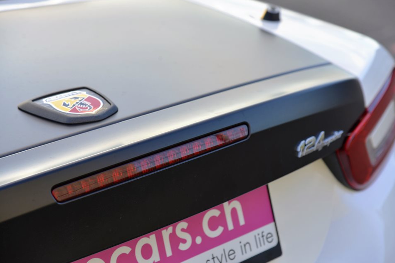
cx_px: 198
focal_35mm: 113
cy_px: 131
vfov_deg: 12.1
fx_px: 1240
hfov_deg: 18.1
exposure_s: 1/125
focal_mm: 112
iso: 320
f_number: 5.6
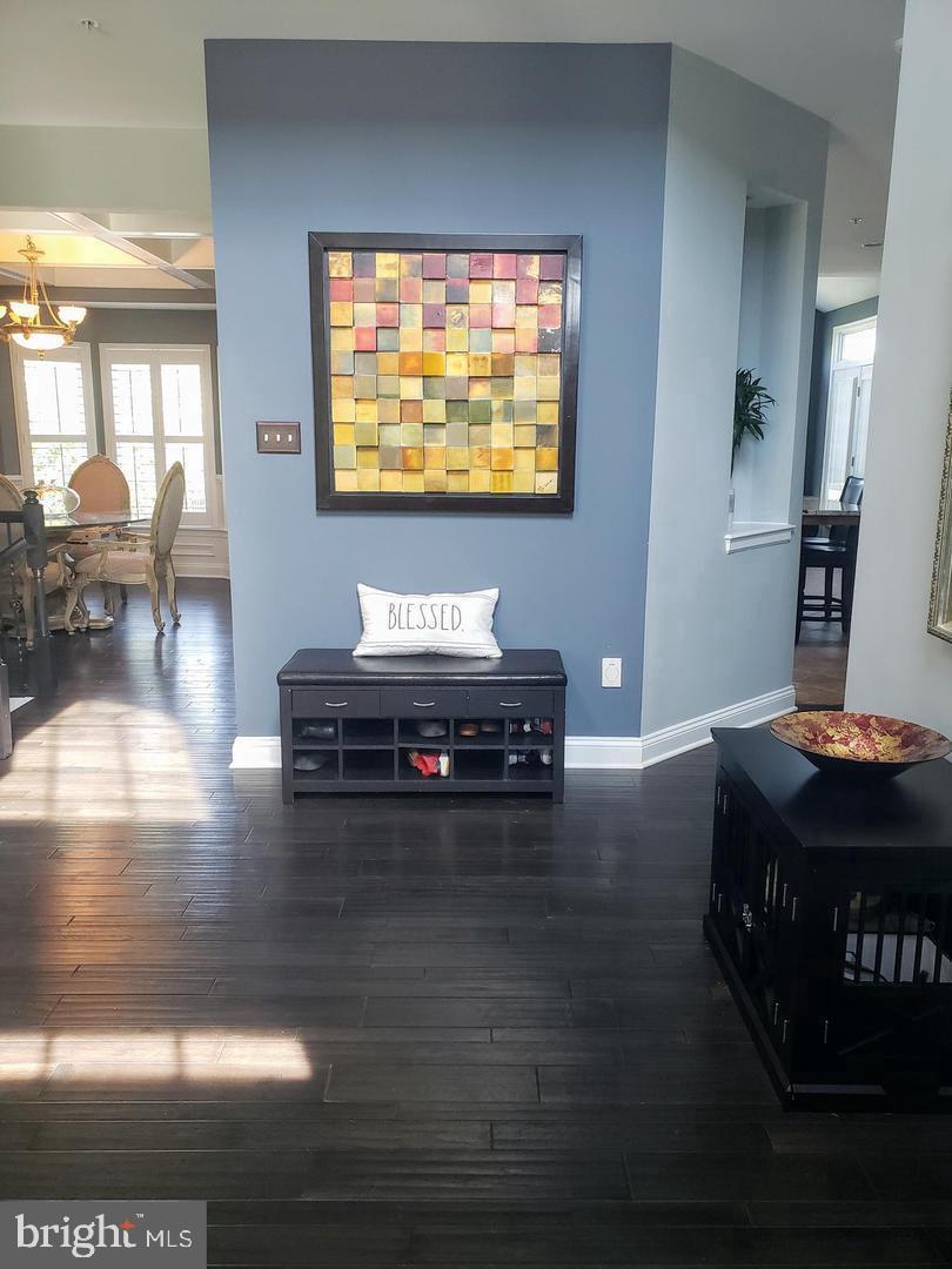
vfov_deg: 67.3
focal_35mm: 26
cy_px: 634
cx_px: 476
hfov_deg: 53.1
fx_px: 953
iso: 250
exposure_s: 1/60
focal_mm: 4.3
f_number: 2.4
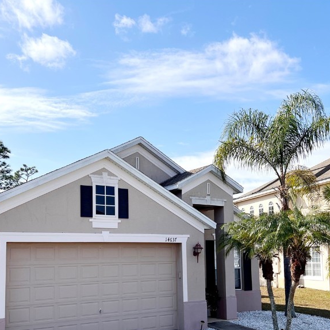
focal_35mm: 41
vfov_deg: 40.5
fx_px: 442
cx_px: 149
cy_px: 218
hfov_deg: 40.9
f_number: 1.5
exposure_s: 1/4444
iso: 50
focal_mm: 5.7
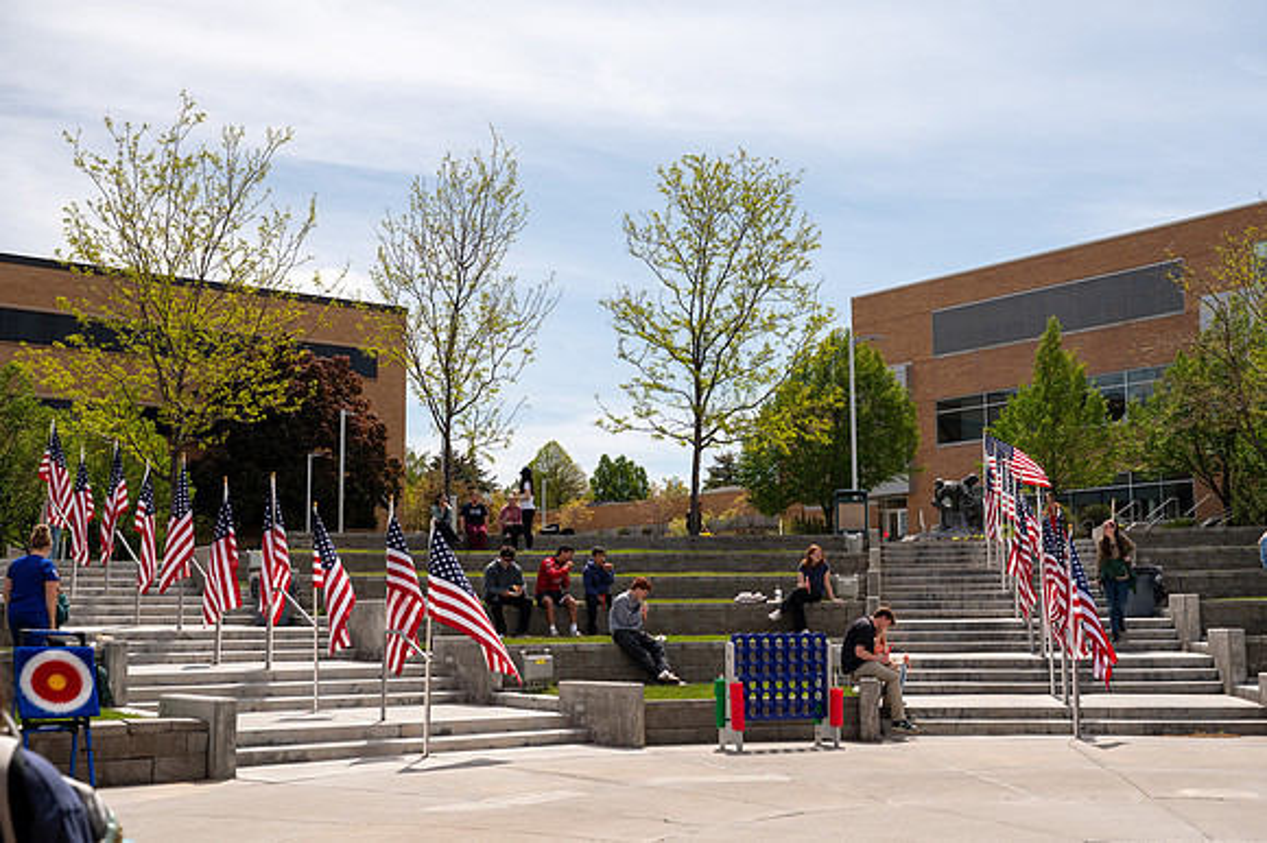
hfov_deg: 45.9
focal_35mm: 43
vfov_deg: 31.5
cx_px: 673
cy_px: 412
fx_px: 1495
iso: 140
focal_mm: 40
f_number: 5.6
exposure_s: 1/1250
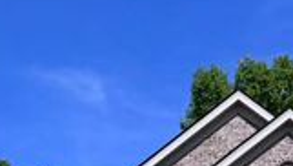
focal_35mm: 81
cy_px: 314
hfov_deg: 26.1
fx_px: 630
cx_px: 111
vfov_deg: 13.3
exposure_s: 1/10000
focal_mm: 6.76
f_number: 1.78
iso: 80
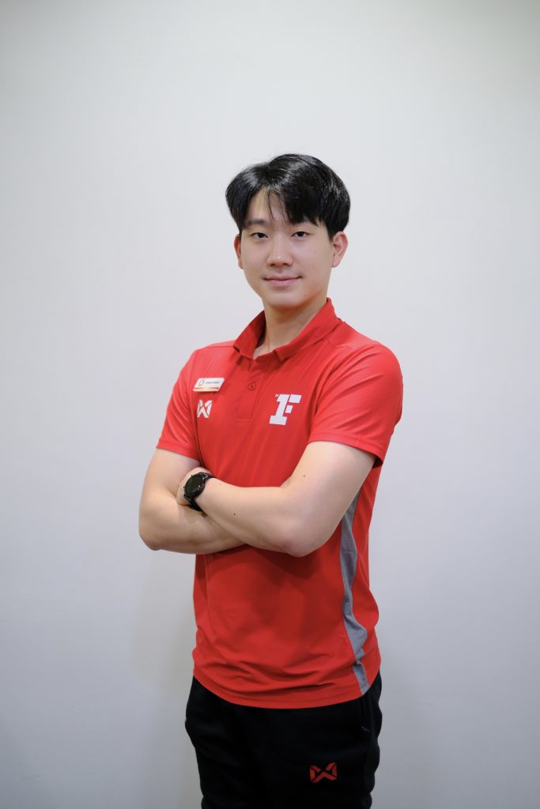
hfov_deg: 25.5
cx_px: 270
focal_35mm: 53
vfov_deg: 37.5
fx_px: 1192
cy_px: 404
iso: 800
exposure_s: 1/100
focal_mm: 35
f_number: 1.4
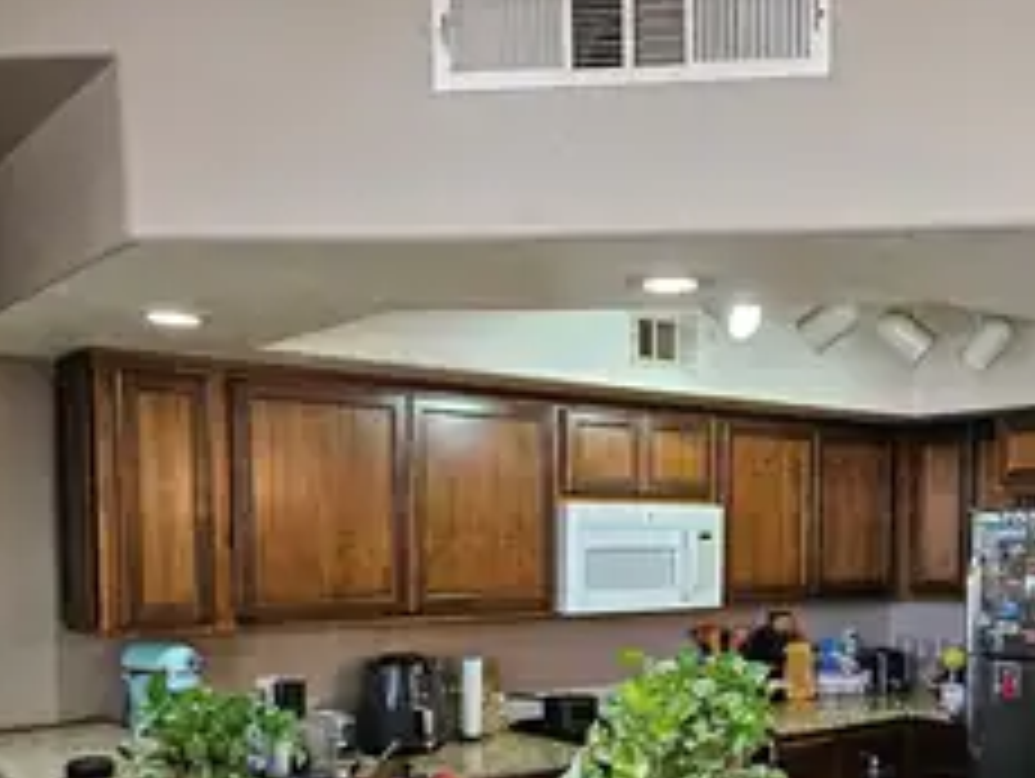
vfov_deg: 35.1
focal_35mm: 40
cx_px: 680
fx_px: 1197
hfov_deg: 46.1
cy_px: 594
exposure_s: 1/120
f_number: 1.8
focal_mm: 5.4
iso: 500
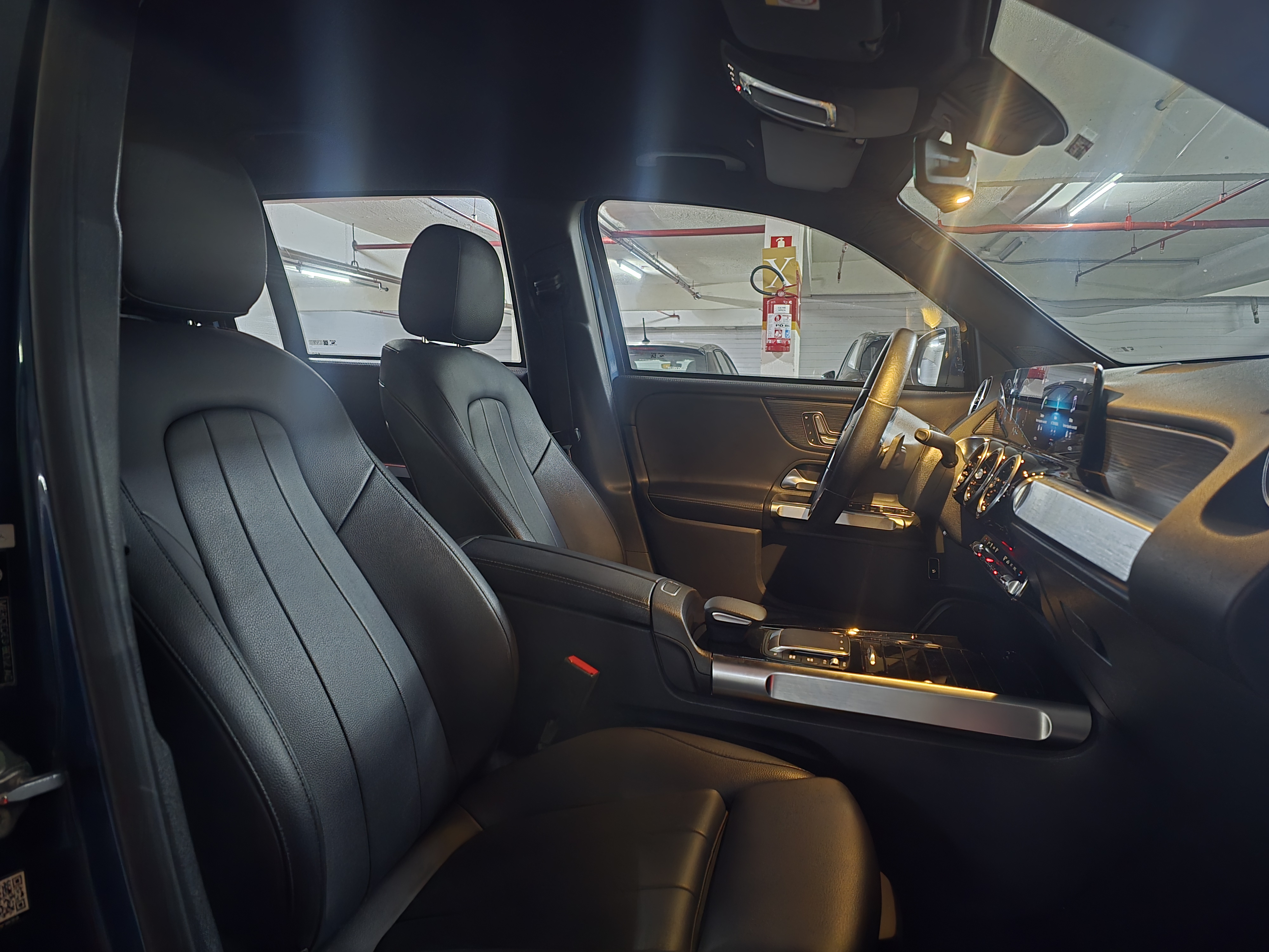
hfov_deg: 73.9
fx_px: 843
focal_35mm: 23
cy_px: 476
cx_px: 634
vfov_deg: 58.9
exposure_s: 1/17.2
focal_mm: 6.3
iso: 2000
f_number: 1.7
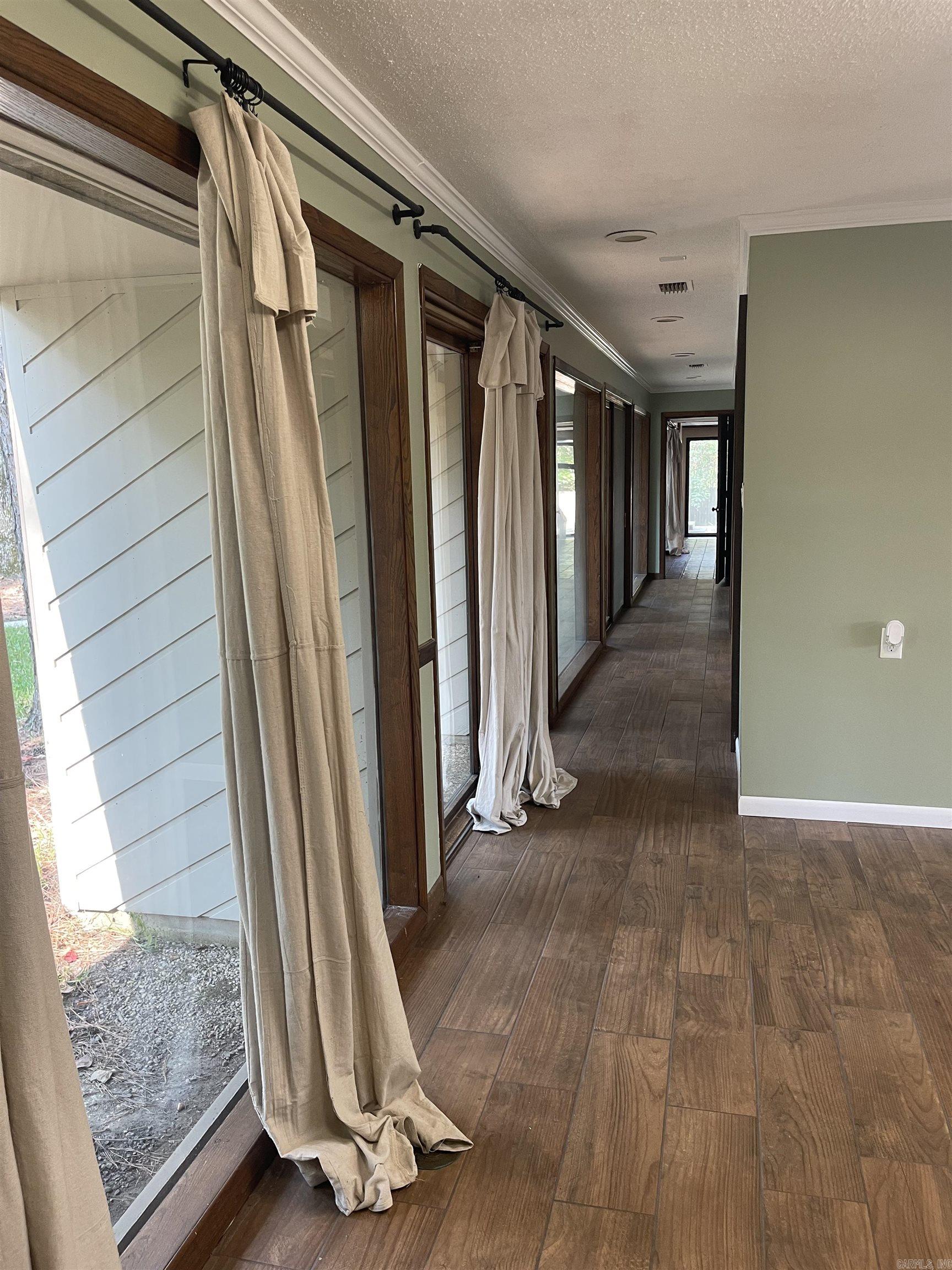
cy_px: 635
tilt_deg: -10.1
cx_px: 476
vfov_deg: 69.4
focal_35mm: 25
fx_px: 917
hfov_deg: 54.9
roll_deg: +1.3
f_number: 1.6
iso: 100
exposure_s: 1/60
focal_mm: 5.1
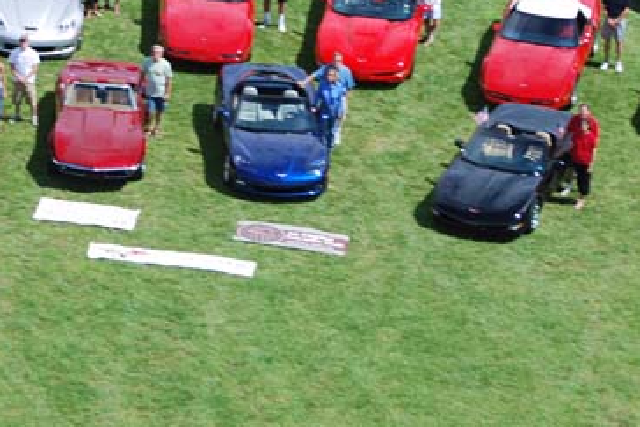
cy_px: -110
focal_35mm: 422
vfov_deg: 3.3
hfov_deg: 4.9
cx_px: 179
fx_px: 7505
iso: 110
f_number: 5.6
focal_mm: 100
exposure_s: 1/500
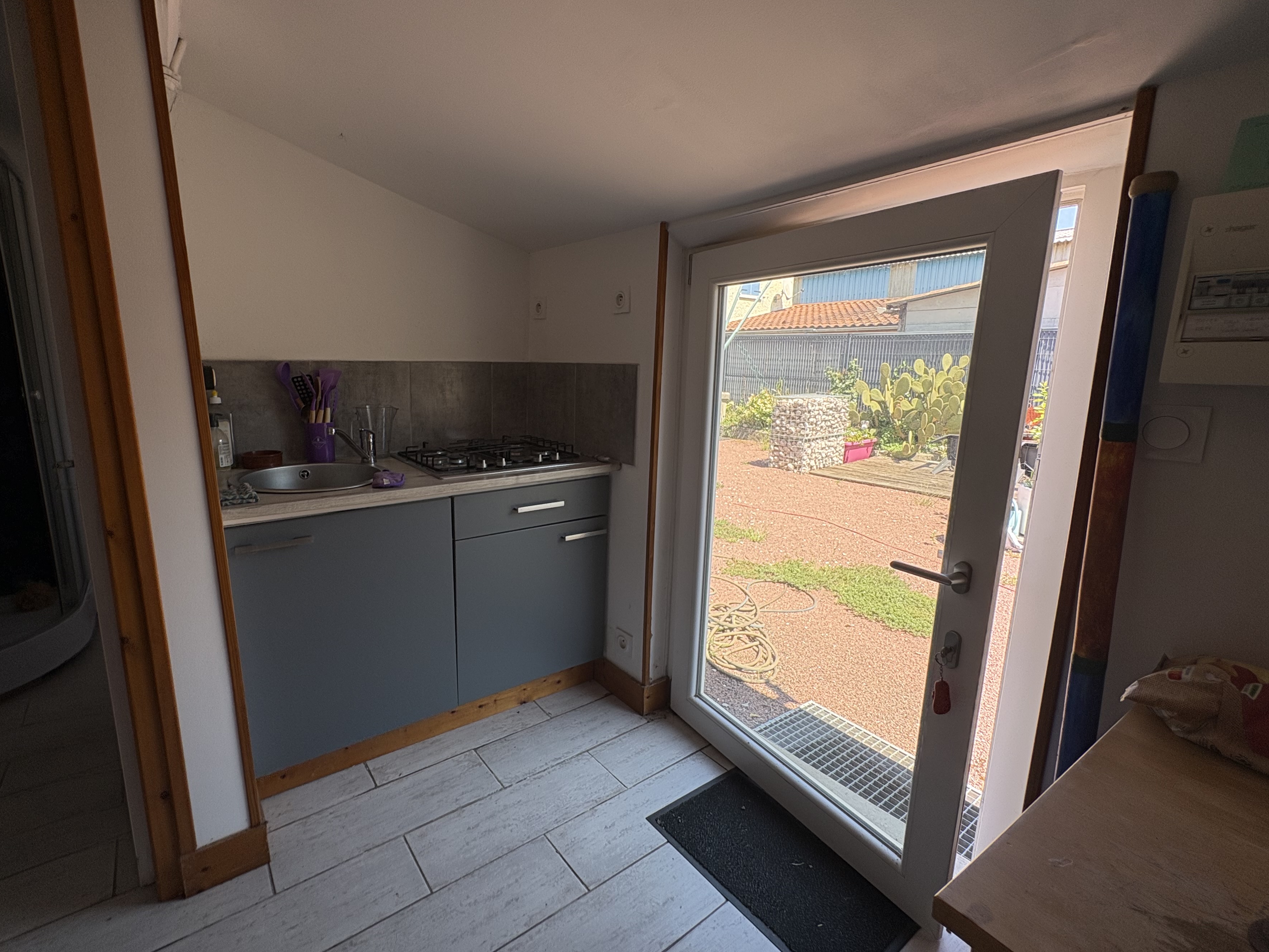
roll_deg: +0.3
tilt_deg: -10.4
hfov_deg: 94.2
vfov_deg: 78.1
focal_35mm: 16
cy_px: 471
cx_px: 569
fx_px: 587
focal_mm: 2.22
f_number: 2.2
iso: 50
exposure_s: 1/196
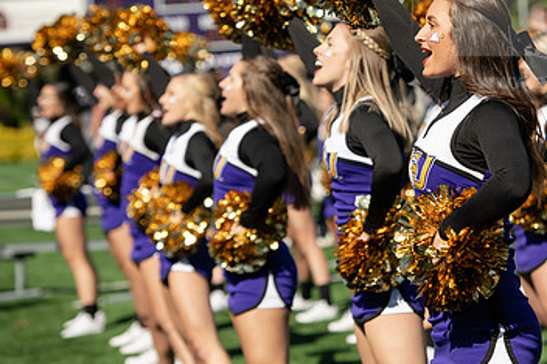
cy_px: 114
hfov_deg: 10.4
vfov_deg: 6.9
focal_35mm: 198
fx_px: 3006
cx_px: 406
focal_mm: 120
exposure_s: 1/1600
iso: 160
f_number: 4.5
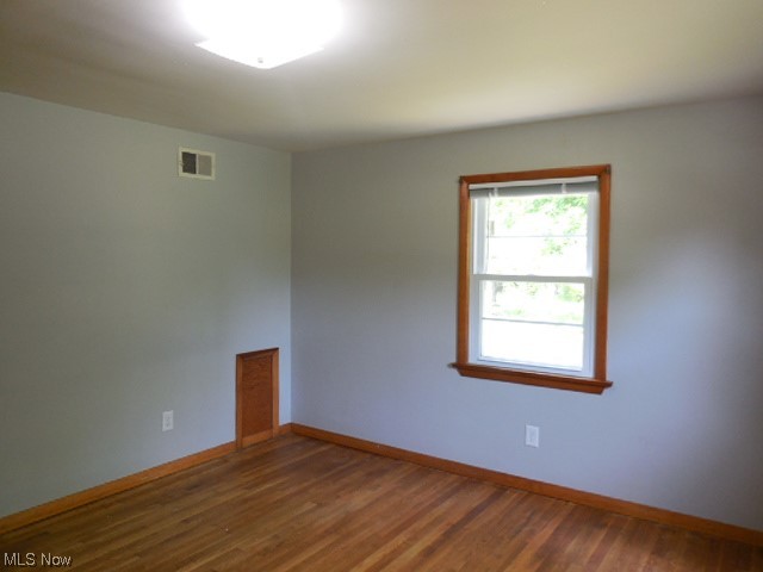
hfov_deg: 69.4
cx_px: 382
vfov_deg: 54.9
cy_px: 286
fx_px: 551
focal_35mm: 25
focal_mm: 4.5
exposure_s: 1/30
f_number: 3.1
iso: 220
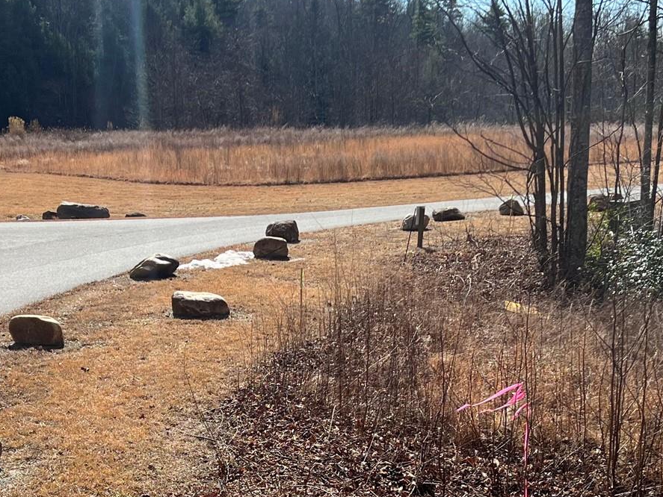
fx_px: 1150
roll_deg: +4.1
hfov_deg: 32.0
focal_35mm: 60
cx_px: 232
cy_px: 480
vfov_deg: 23.5
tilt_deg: -16.8
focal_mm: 5.7
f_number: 1.5
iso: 50
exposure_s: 1/3257
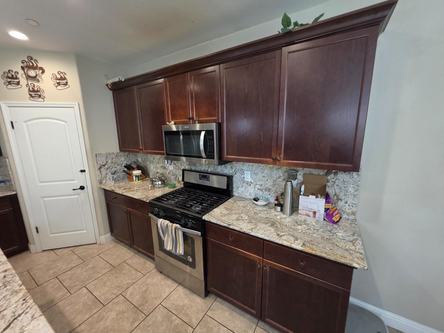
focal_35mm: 13
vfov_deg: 89.9
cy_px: 166
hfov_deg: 106.2
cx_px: 222
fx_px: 167
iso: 200
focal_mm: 2.2
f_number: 1.9
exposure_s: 1/60
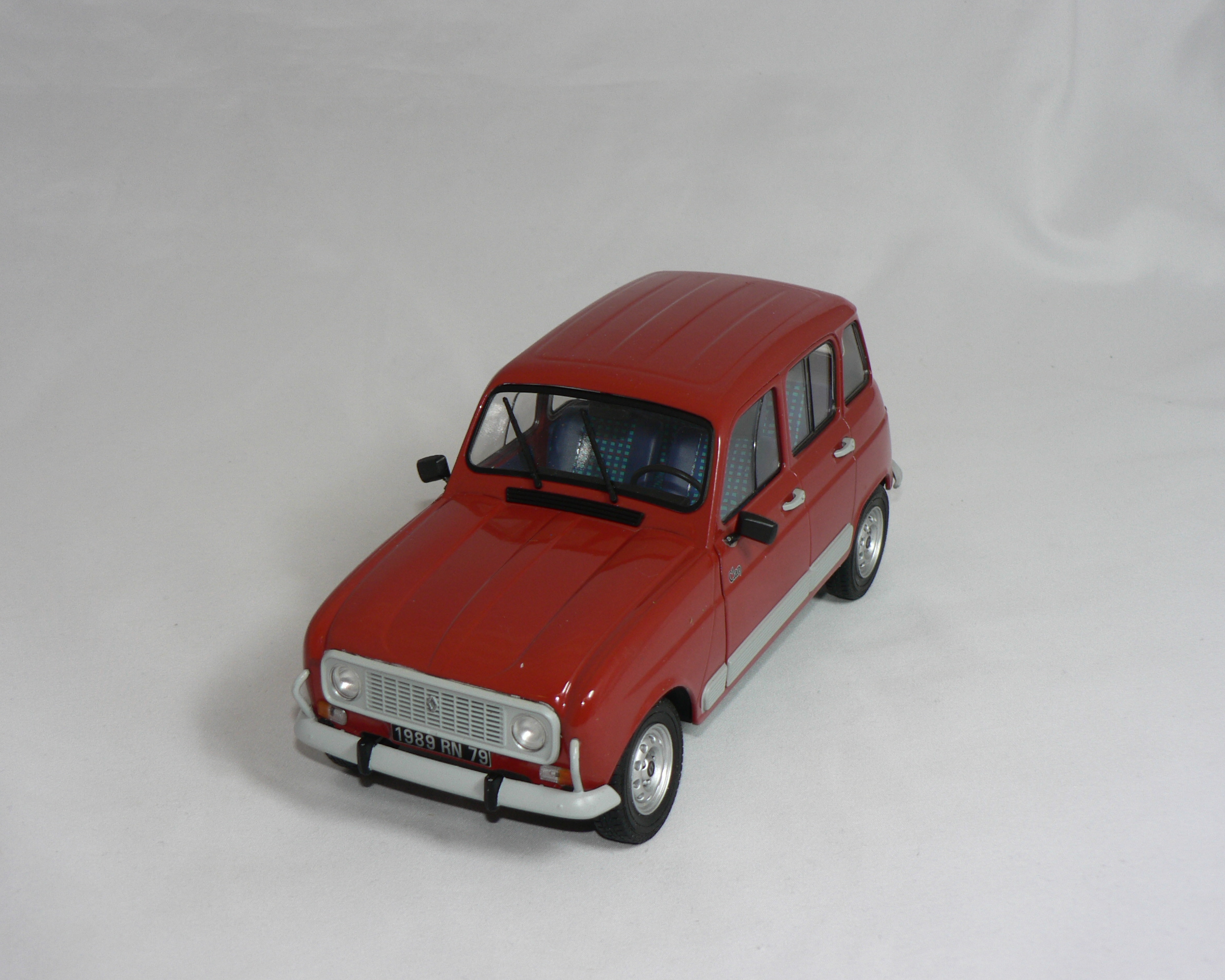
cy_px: 495
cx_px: 562
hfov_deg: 34.7
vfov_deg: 28.1
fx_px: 1958
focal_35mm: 54
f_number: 2.8
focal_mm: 8.4
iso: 80
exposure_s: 1/60
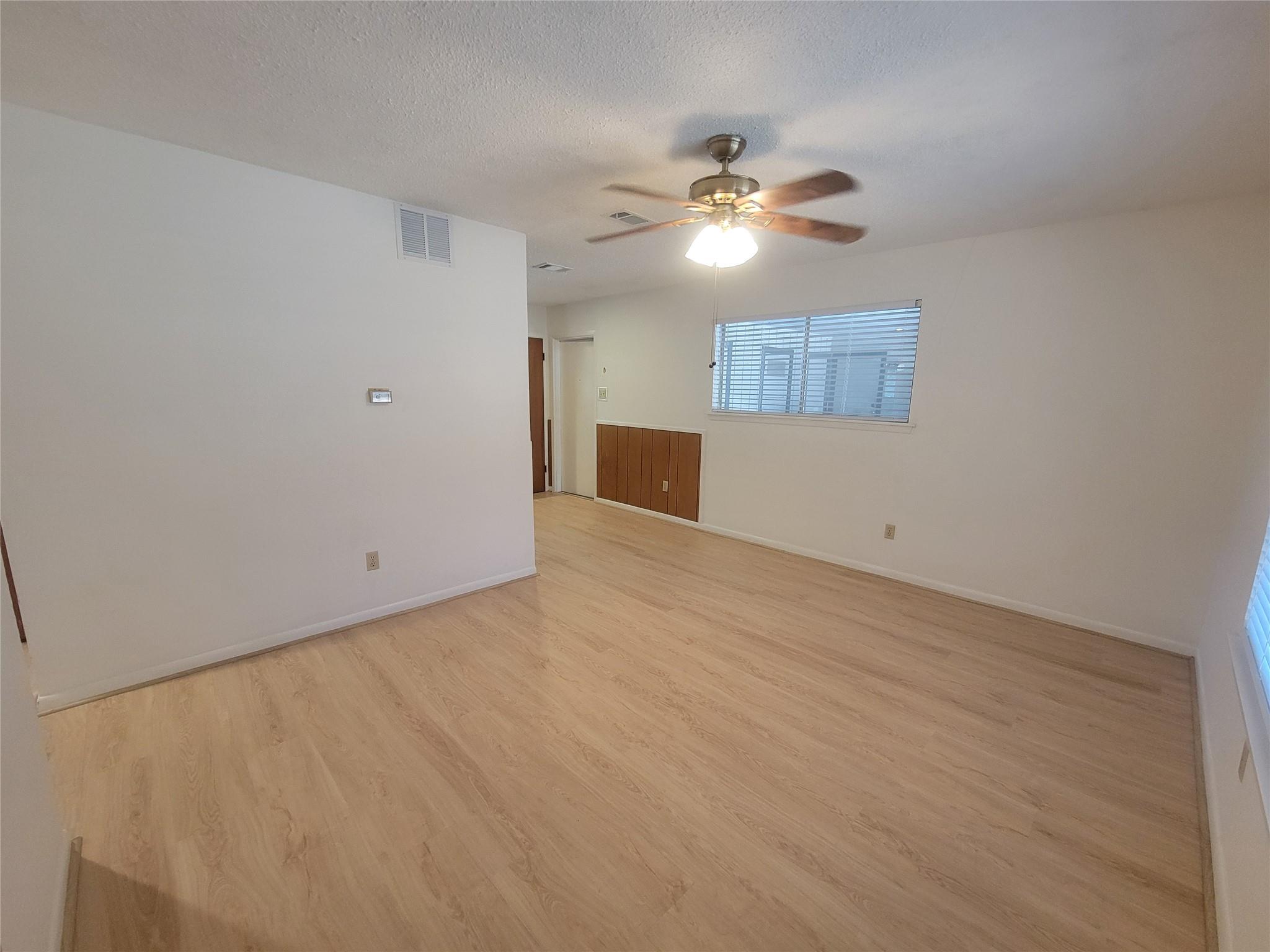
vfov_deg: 89.9
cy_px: 476
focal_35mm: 13
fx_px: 477
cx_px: 635
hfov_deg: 106.2
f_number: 2.2
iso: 320
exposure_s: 1/60
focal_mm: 2.2
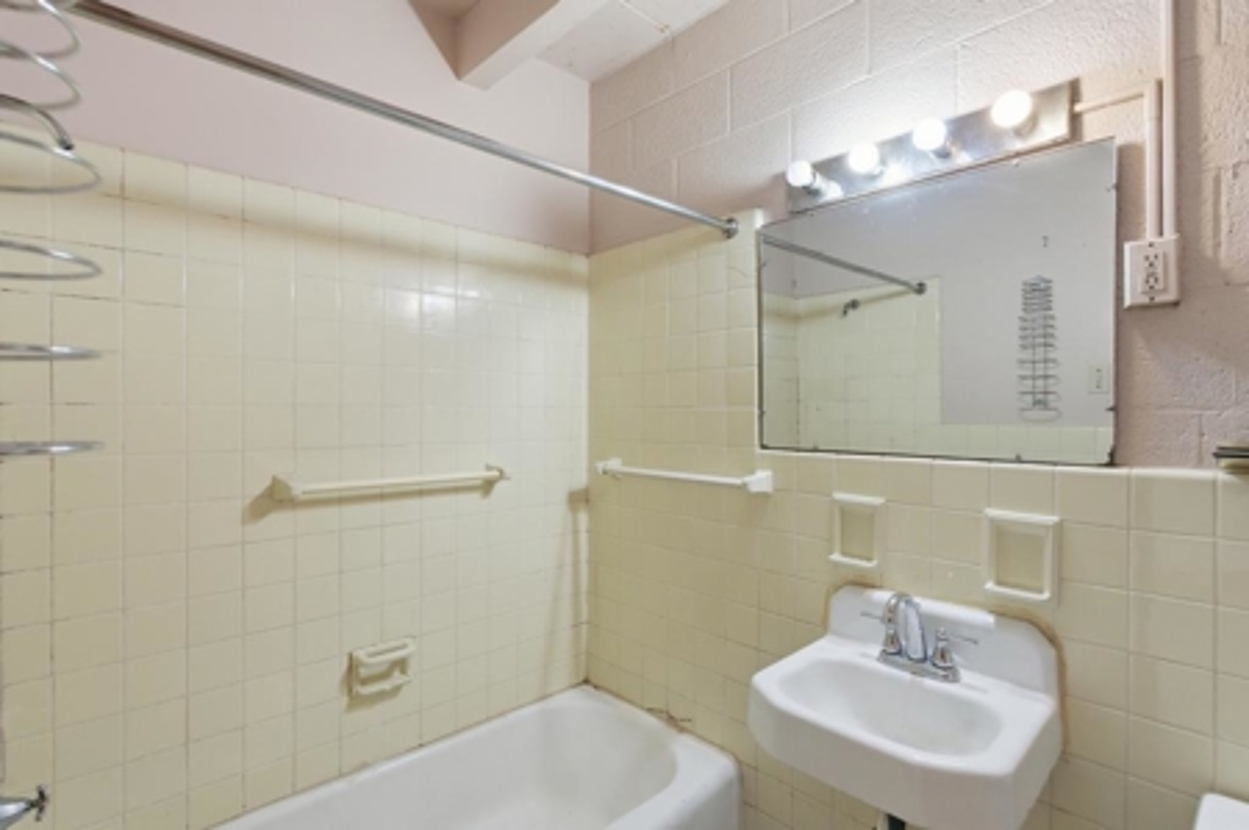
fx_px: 606
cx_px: 624
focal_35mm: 18
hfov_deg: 91.7
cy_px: 415
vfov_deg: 68.8
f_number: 7.1
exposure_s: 1/40
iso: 100
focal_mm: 17.5
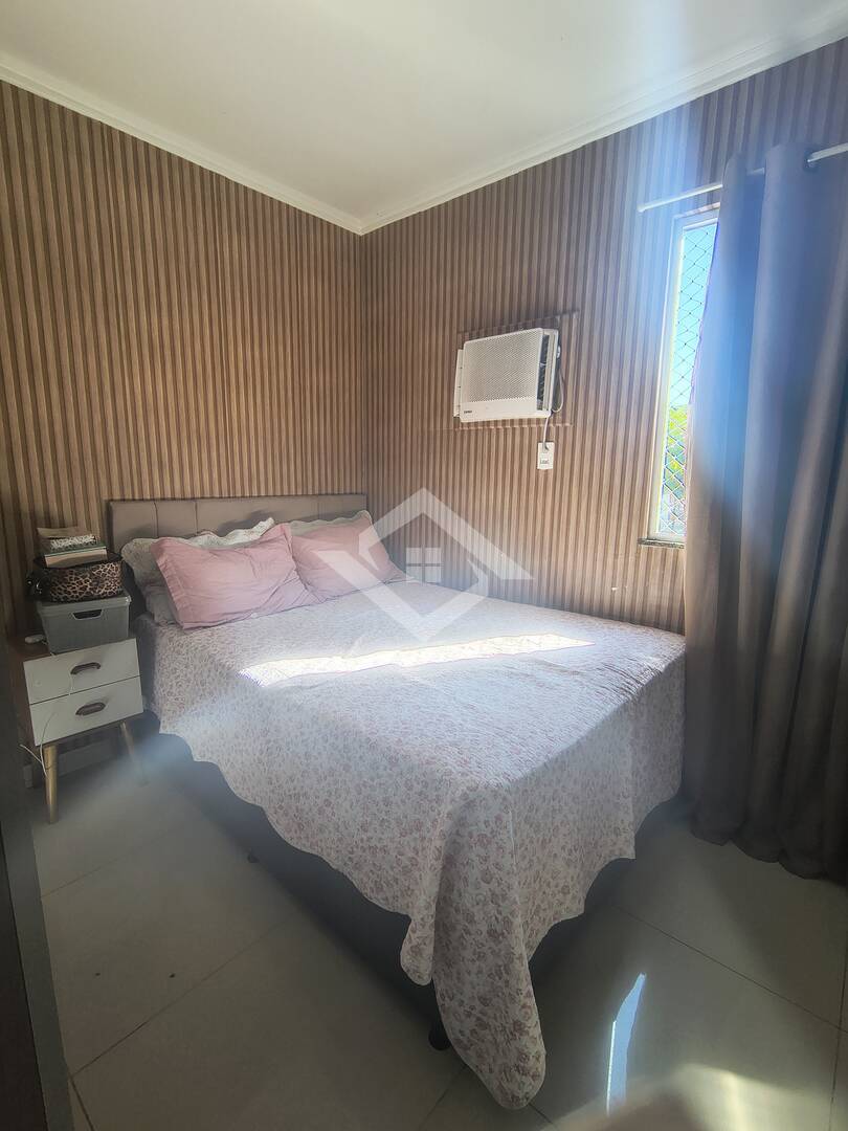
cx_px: 424
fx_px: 392
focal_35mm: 12
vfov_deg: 110.5
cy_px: 566
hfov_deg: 94.5
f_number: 2.2
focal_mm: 2.13
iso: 199
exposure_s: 1/120
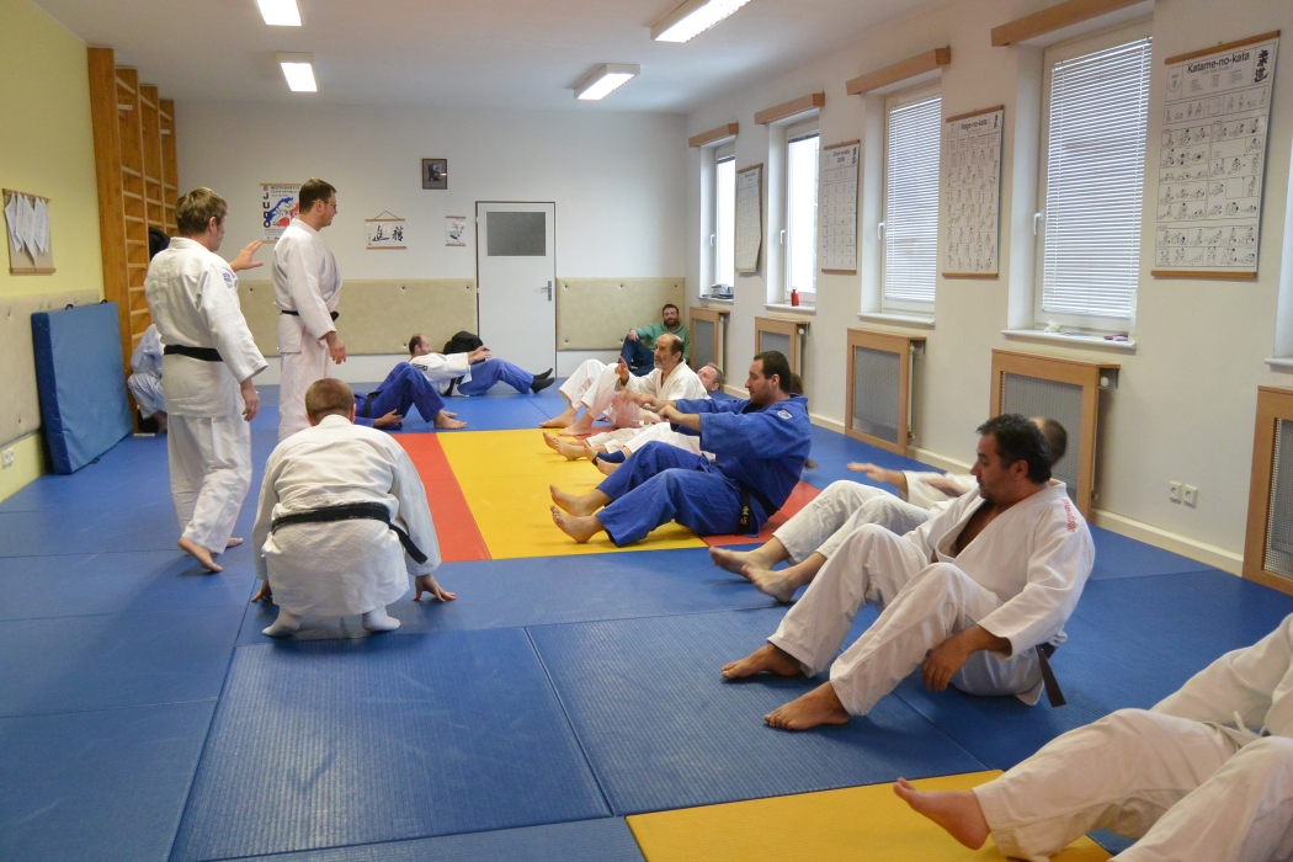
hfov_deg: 60.3
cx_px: 646
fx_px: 1113
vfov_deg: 42.3
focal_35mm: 31
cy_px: 431
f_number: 4.2
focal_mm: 11.5
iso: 720
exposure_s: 1/60
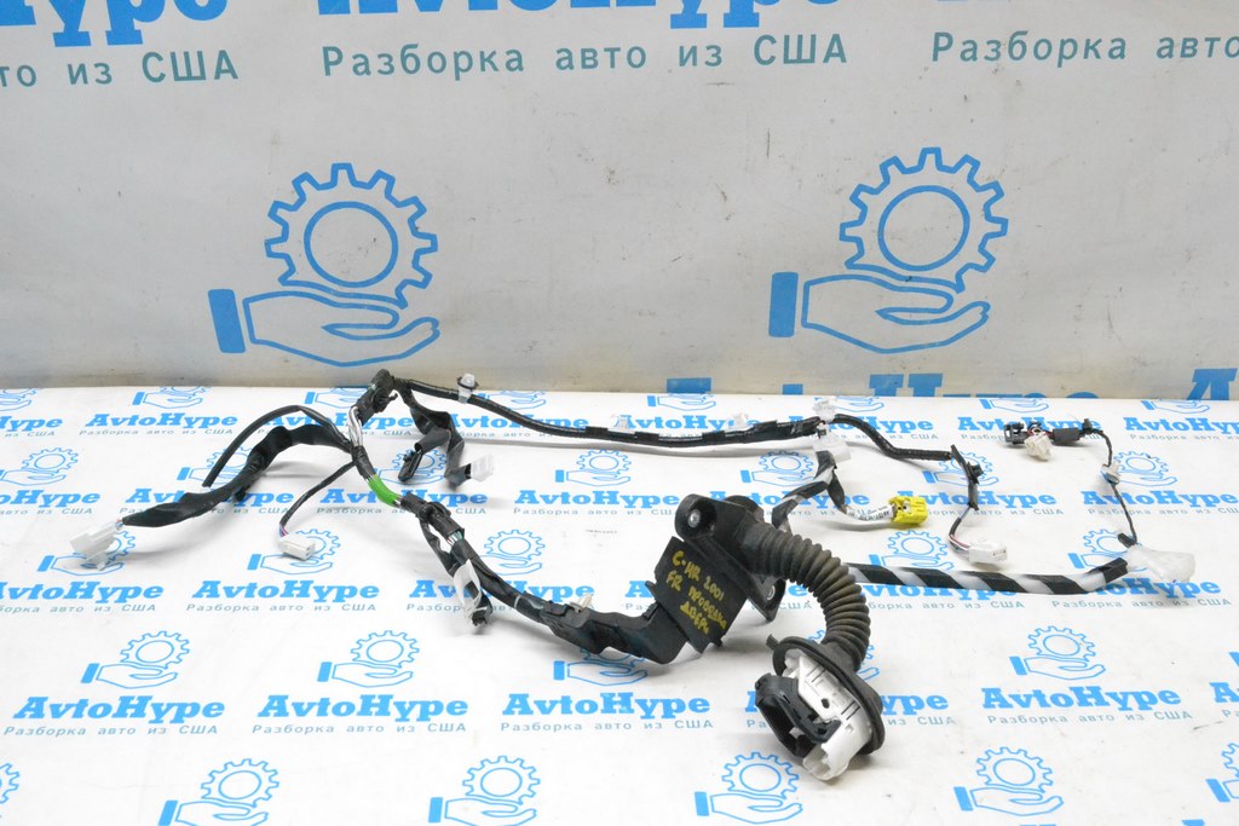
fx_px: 1342
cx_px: 620
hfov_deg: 49.5
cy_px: 413
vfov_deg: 34.2
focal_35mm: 39
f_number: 11
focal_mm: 26
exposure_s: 1/100
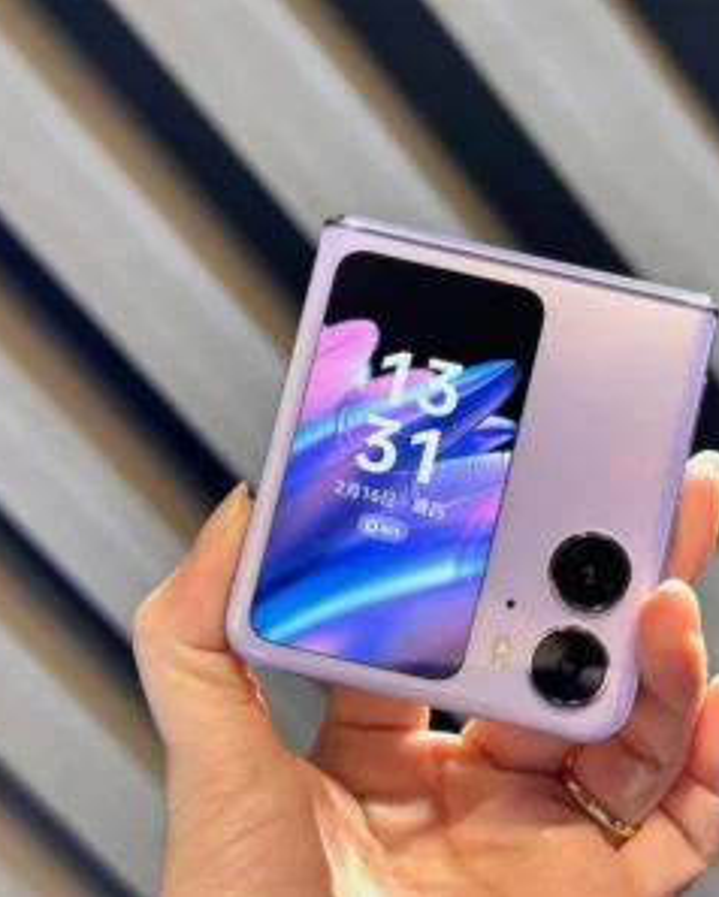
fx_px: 1674
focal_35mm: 63
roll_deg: +4.8
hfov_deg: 24.1
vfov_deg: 30.0
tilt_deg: +0.6
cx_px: 489
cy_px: 450
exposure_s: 1/60
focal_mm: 6.86
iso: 125
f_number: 1.78
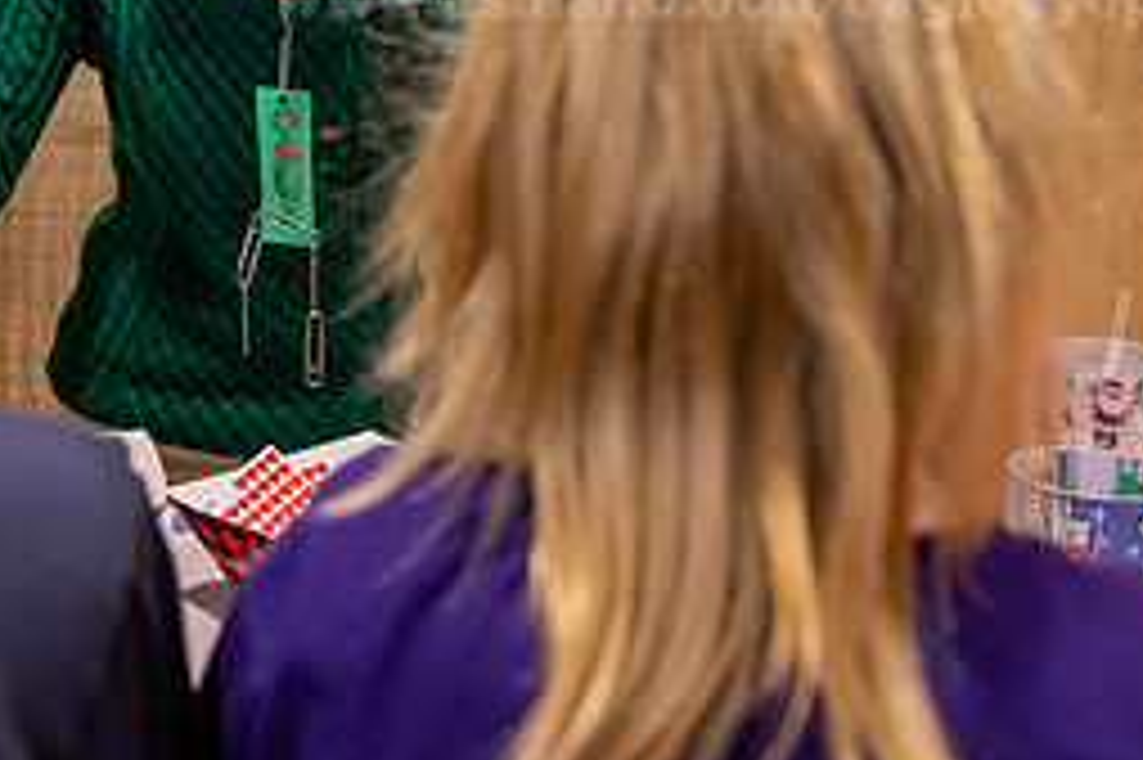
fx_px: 2031
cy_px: 92
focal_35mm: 64
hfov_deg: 29.8
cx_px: 68
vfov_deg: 20.8
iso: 1000
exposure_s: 1/160
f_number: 3.2
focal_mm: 28
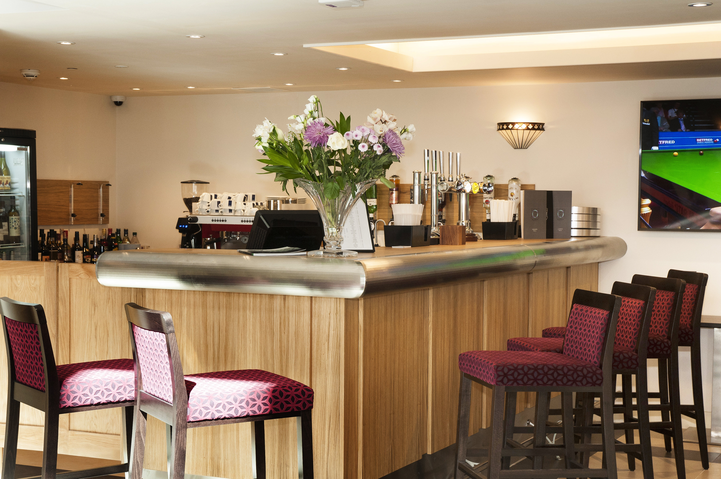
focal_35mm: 60
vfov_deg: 22.6
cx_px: 360
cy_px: 240
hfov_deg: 33.4
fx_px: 1200
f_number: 5.6
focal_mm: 40
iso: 400
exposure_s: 1/50
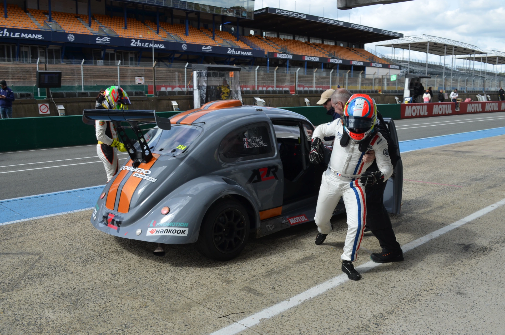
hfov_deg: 57.3
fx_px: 462
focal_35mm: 33
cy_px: 168
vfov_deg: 39.8
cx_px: 252
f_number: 8
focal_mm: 22
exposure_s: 1/250
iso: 180
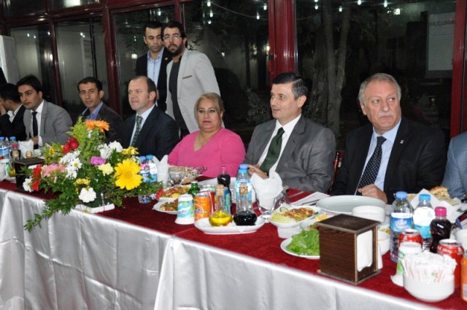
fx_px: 544
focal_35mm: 42
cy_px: 155
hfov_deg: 46.5
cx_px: 234
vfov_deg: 31.8
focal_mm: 28
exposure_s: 1/60
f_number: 4
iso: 500
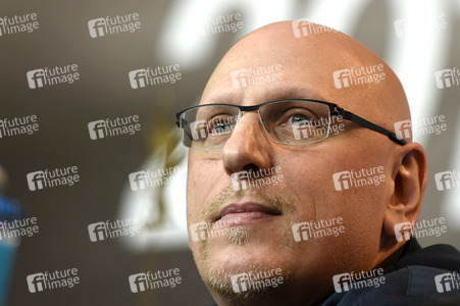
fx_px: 3830
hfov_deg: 6.9
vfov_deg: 4.6
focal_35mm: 300
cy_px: 153
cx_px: 230
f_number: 3.2
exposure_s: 1/320
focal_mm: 200
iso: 800
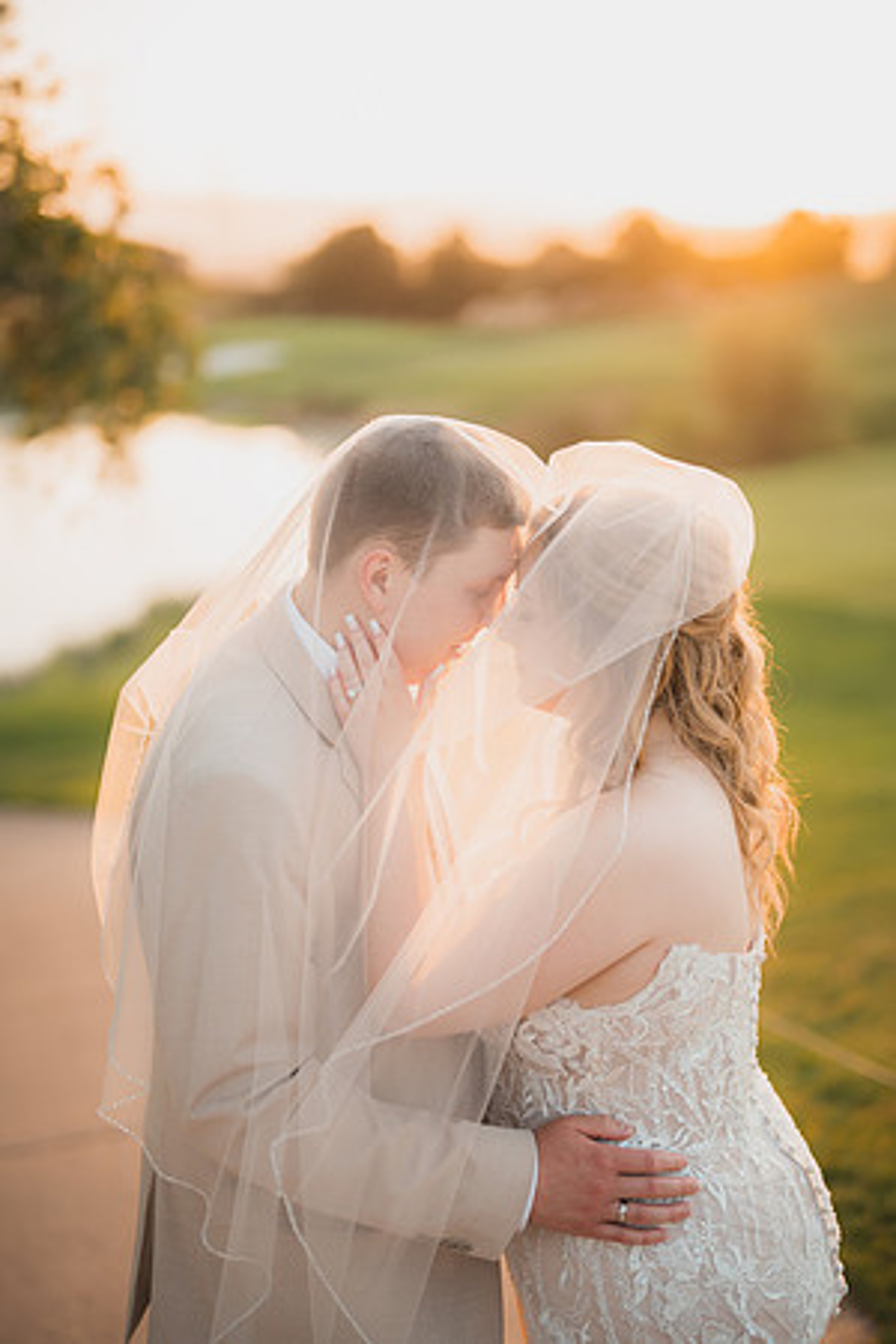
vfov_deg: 39.6
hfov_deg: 27.0
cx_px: 448
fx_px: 1867
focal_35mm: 50
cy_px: 672
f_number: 1.2
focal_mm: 50
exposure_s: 1/400
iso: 125
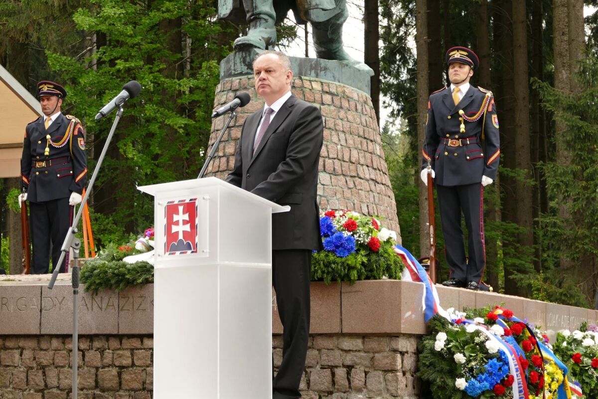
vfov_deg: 19.5
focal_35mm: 70
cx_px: 299
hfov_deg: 28.8
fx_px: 1163
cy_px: 200
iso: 125
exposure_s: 1/200
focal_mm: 25.64
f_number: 4
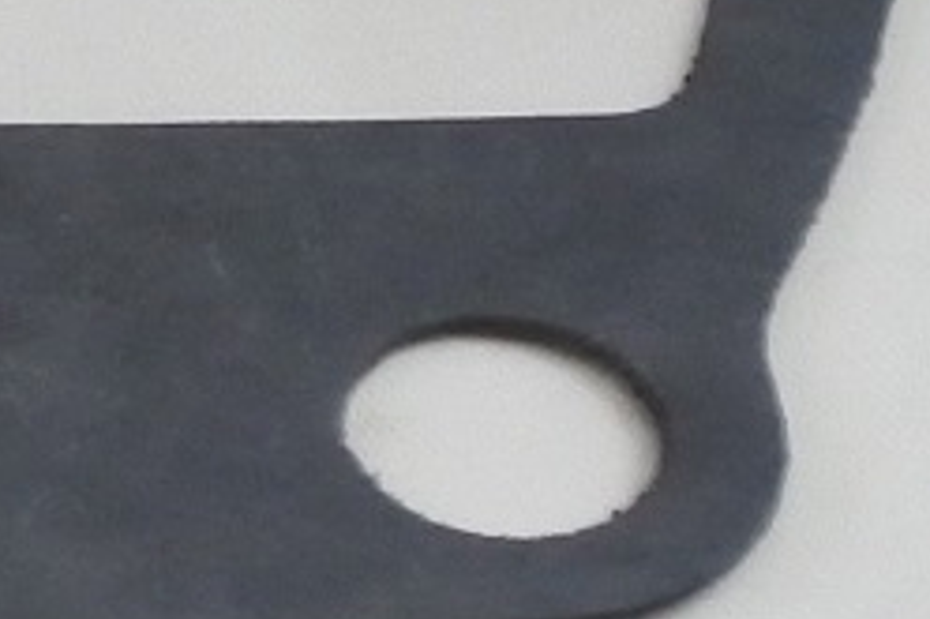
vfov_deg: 4.9
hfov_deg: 6.7
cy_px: -563
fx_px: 7073
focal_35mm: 274
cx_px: -1961
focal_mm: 15.3
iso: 400
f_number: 4.2
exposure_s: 1/200
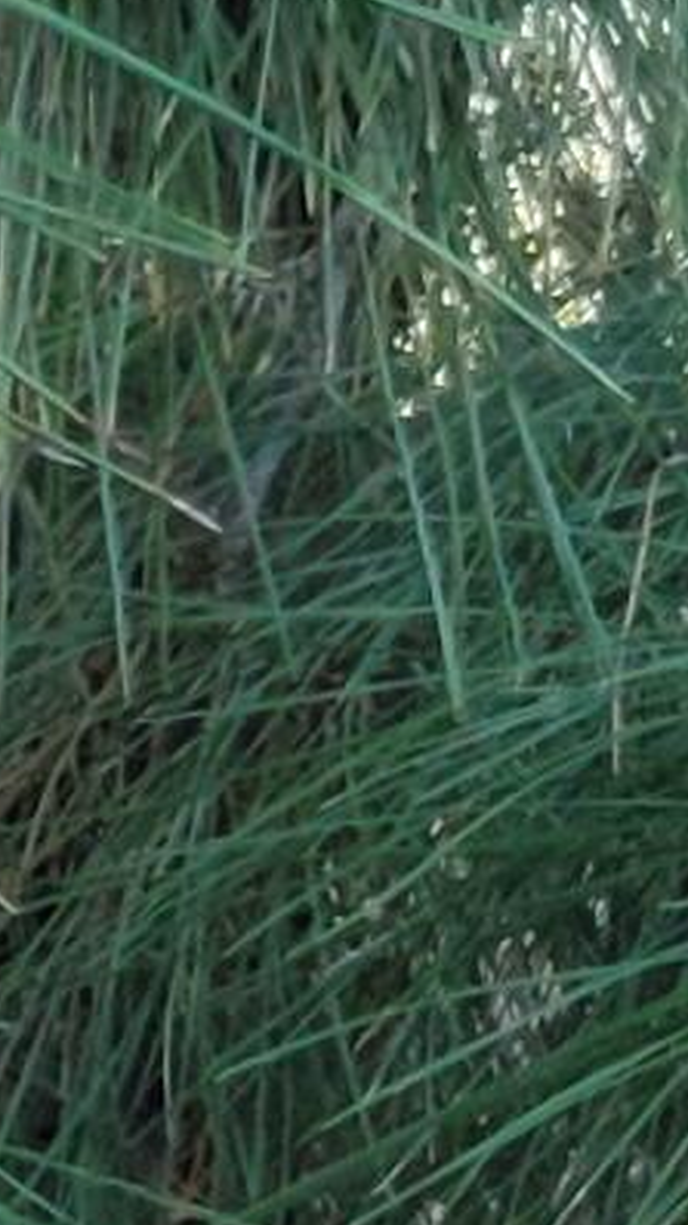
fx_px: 6948
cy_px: 1919
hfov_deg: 4.3
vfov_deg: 9.7
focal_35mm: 214
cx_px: -3665
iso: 50
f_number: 1.8
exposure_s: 1/120
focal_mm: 5.4
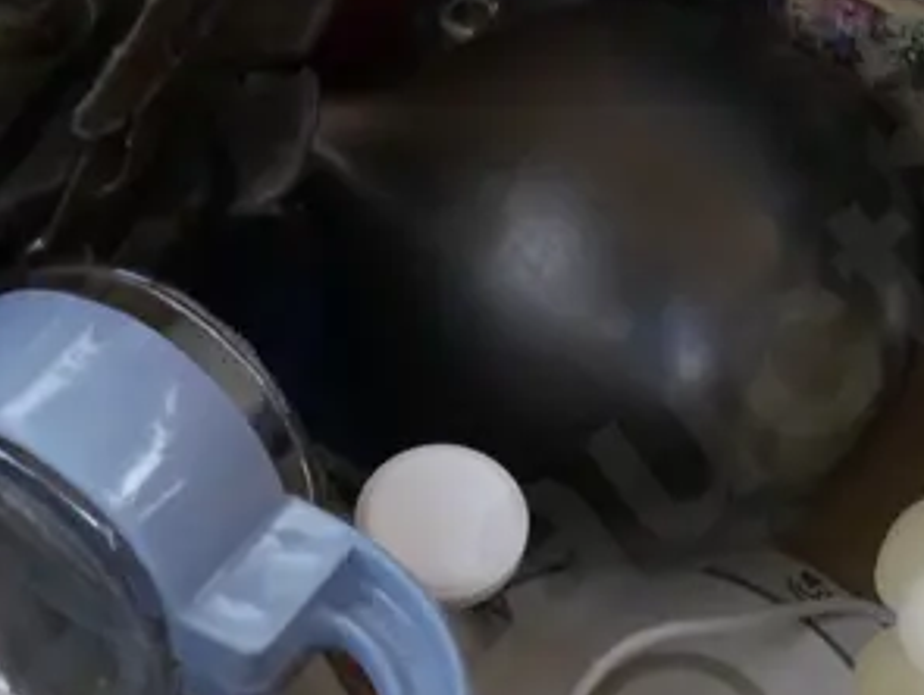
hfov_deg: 16.6
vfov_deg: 12.6
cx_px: 698
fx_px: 3154
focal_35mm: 118
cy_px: 440
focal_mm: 17
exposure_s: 1/15
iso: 3200
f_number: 4
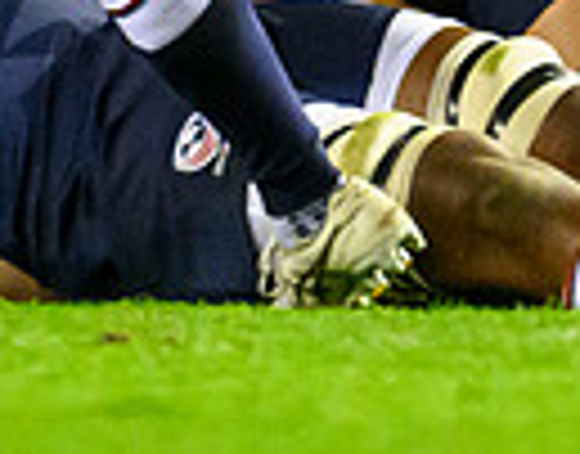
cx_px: 771
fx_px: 69219
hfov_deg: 0.5
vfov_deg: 0.4
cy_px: -112
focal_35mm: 4066
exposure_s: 1/1000
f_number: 4
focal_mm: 560
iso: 10000
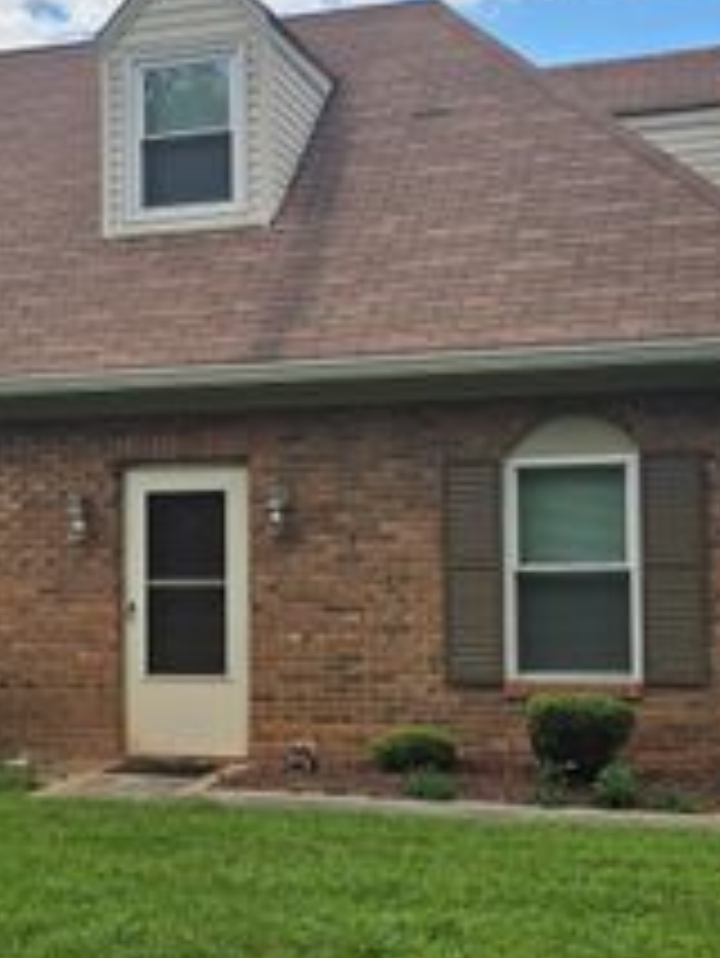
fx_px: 1496
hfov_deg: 27.0
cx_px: 328
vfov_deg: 35.4
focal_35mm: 54
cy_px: 560
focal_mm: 5.4
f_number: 1.8
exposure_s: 1/6412
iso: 80
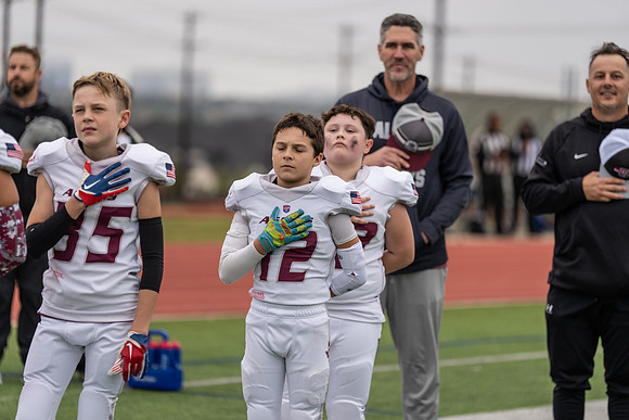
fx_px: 2936
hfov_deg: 12.2
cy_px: 210
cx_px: 314
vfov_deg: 8.2
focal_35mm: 168
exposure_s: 1/1250
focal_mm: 168
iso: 500
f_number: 2.8
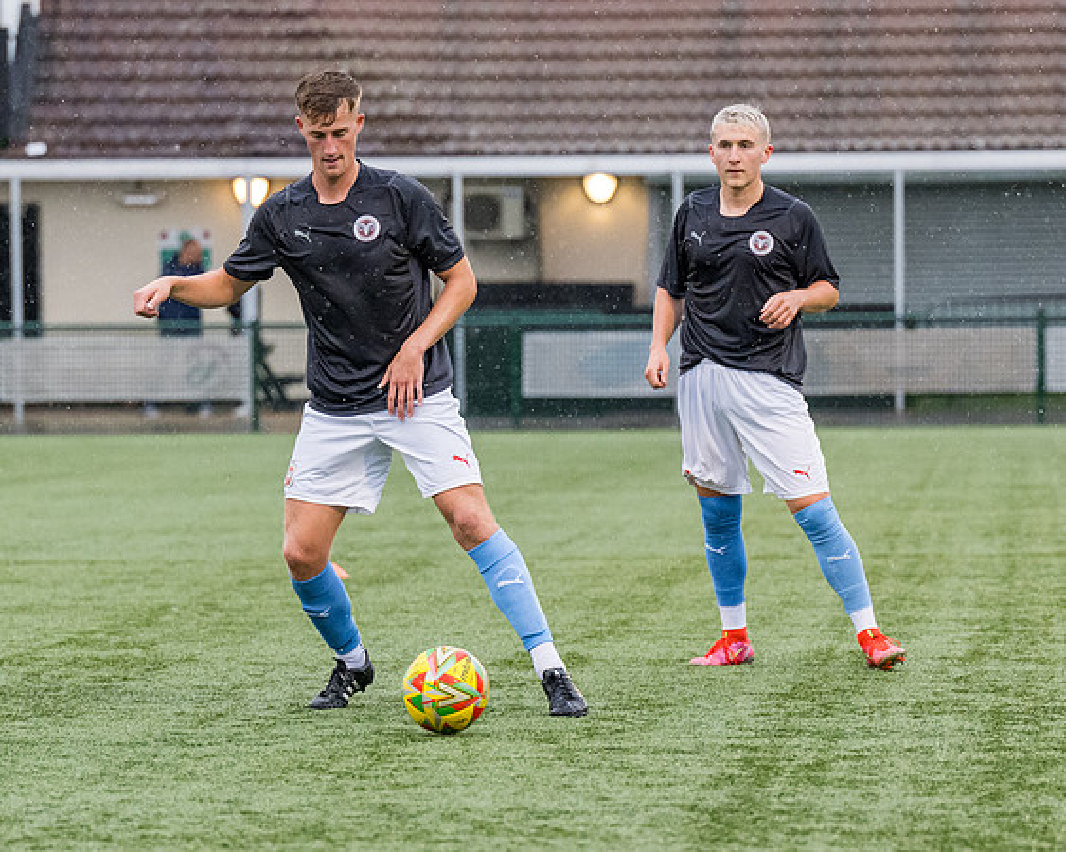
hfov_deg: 8.3
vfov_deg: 6.7
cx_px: 576
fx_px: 7309
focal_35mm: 232
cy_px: 506
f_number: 2.8
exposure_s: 1/1600
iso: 2000
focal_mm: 102
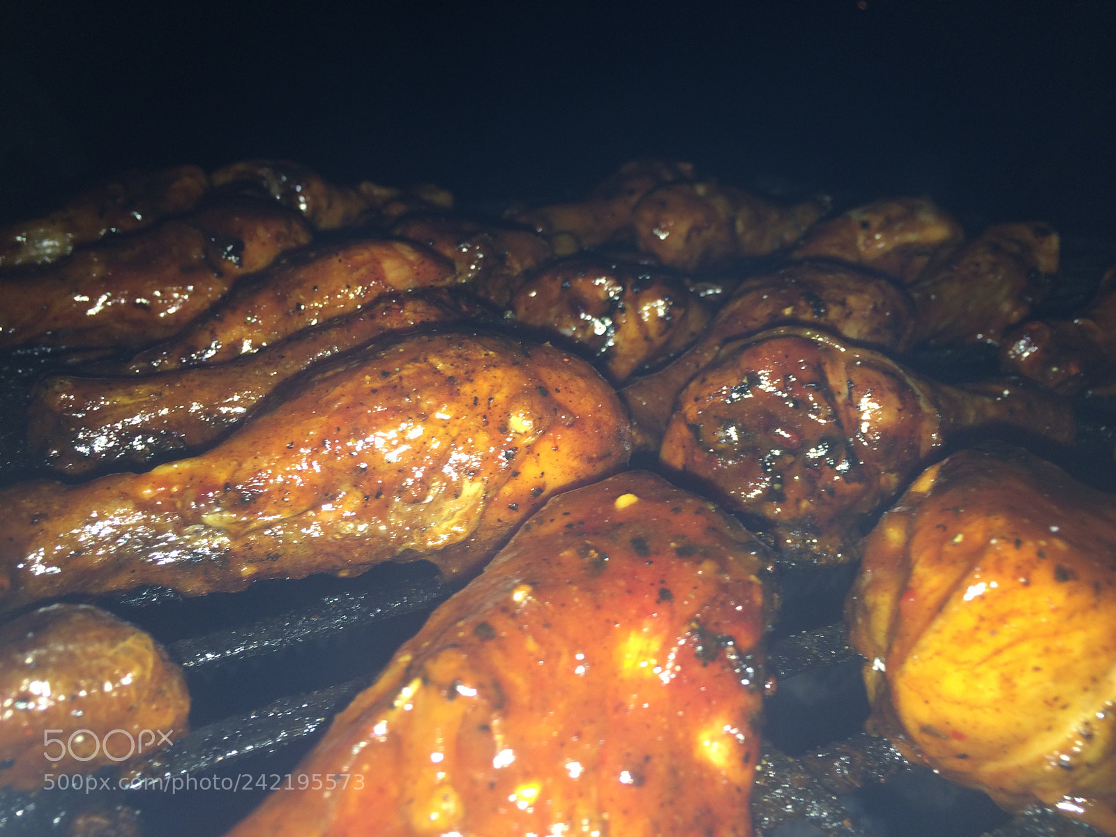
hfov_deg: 61.7
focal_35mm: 29
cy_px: 418
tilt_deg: -24.5
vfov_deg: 48.2
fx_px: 935
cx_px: 558
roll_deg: -4.5
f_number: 2.2
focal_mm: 4.15
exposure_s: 1/21
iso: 32
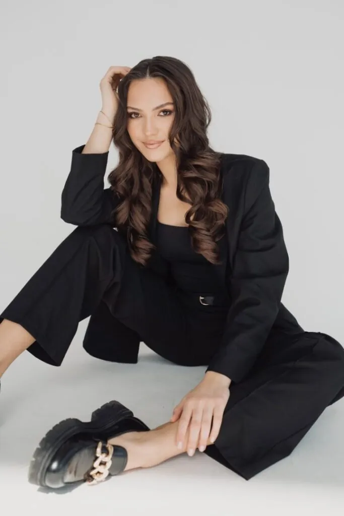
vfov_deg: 54.4
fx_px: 501
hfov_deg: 37.9
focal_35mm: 35
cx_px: 172
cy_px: 258
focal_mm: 35
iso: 200
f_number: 3.2
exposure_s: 1/400
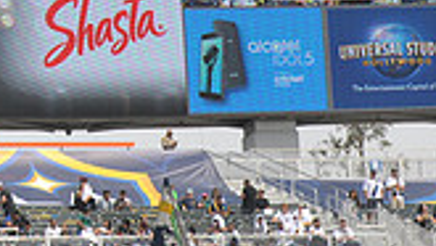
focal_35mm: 349
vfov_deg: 3.5
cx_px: -98
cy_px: -48
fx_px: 4037
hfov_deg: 6.1
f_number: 10
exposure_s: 1/400
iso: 250
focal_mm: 95
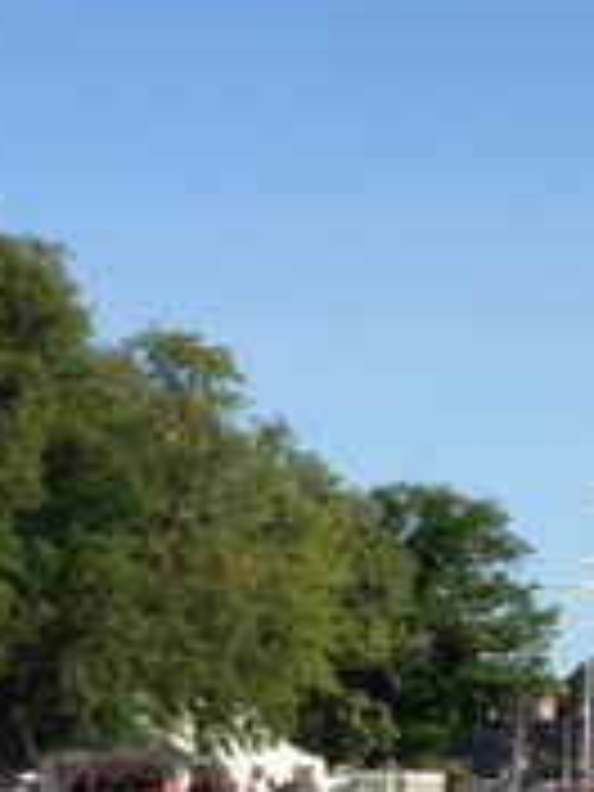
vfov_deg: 16.2
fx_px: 2746
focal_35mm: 120
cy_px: 734
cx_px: 1264
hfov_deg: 11.0
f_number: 2.4
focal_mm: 4.13
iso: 50
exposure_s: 1/1085
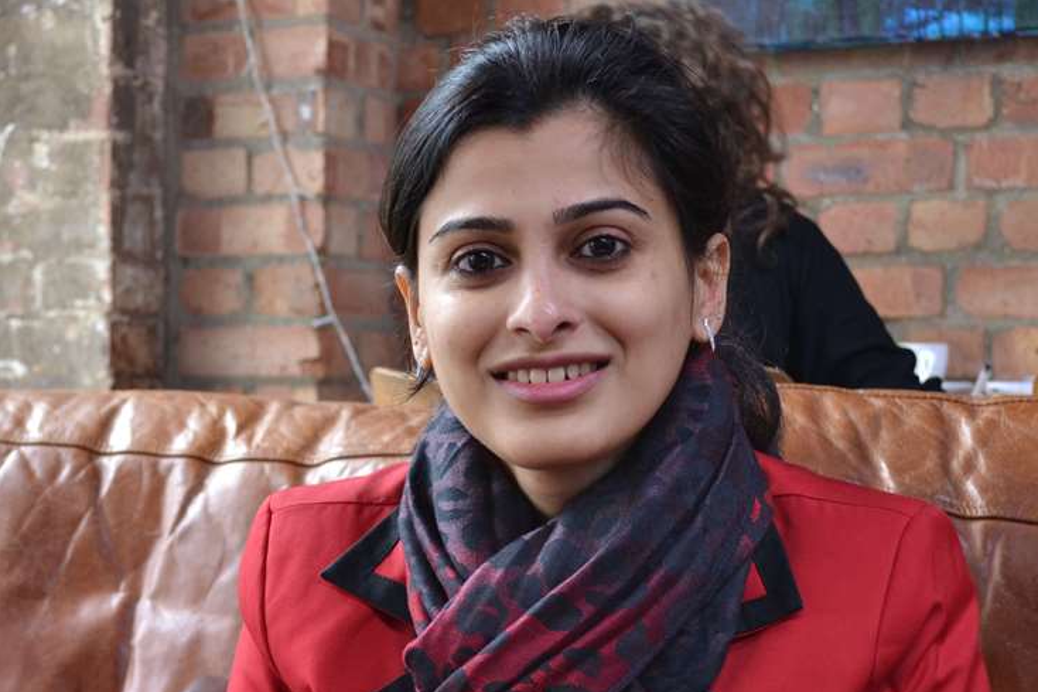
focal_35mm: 51
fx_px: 1470
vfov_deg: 26.5
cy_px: 342
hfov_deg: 38.9
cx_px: 549
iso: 500
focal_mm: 32
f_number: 4.8
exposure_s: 1/60
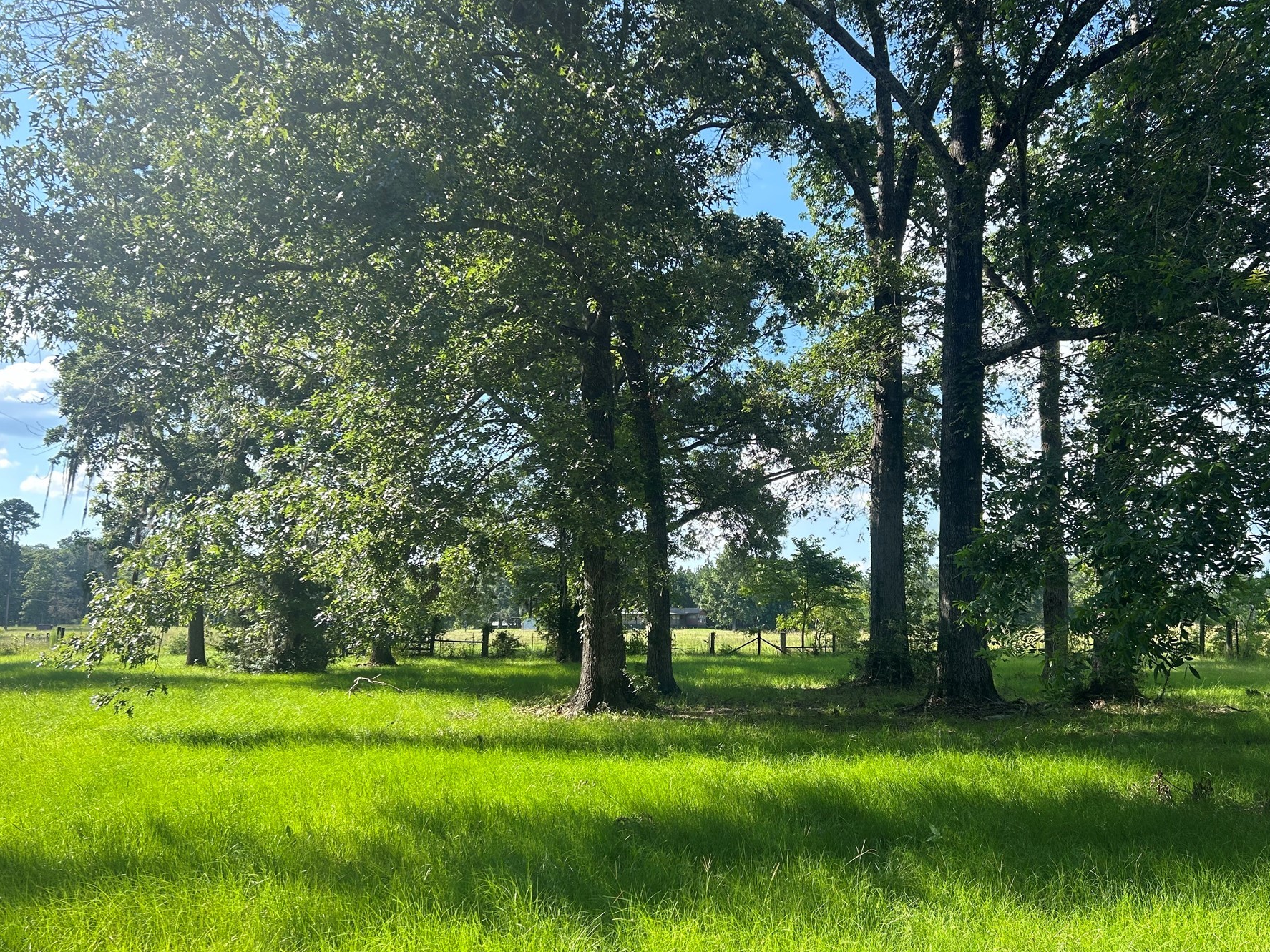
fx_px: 1101
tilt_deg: +7.7
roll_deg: +0.4
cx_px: 695
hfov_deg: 59.9
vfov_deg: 46.8
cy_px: 478
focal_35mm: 30
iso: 50
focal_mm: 5.7
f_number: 1.5
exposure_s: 1/1183
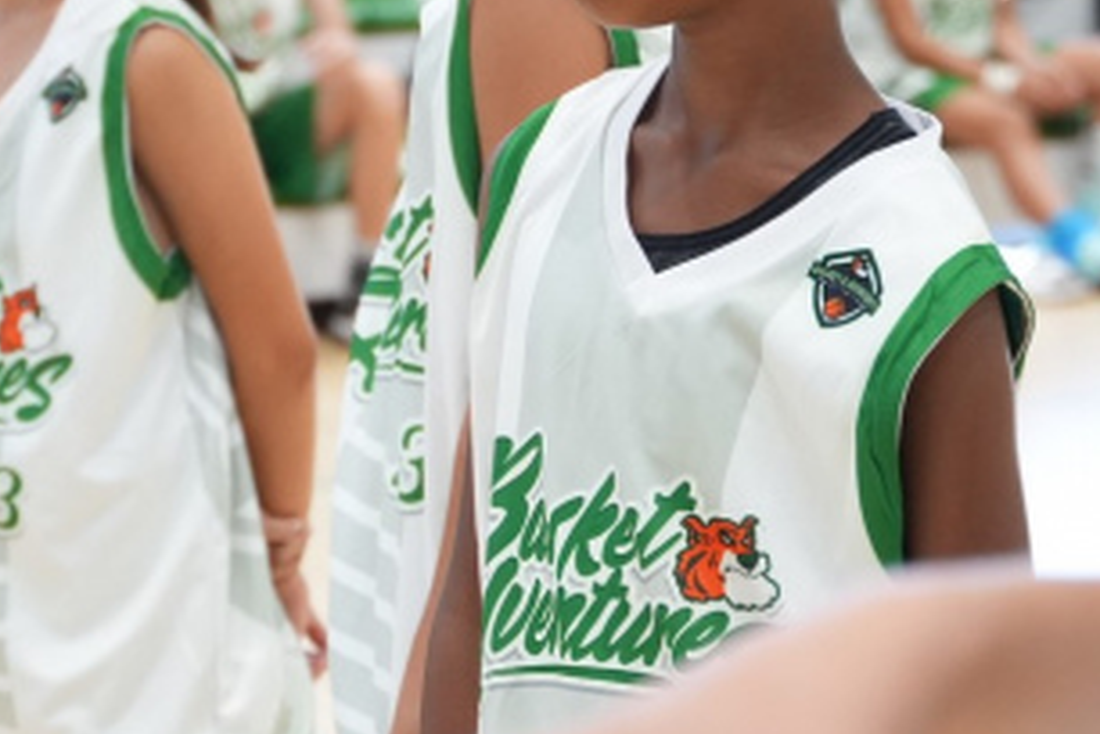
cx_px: 345
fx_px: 5387
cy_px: 124
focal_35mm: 176
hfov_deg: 11.6
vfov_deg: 7.8
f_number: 2.8
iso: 1250
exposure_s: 1/320
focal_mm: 45
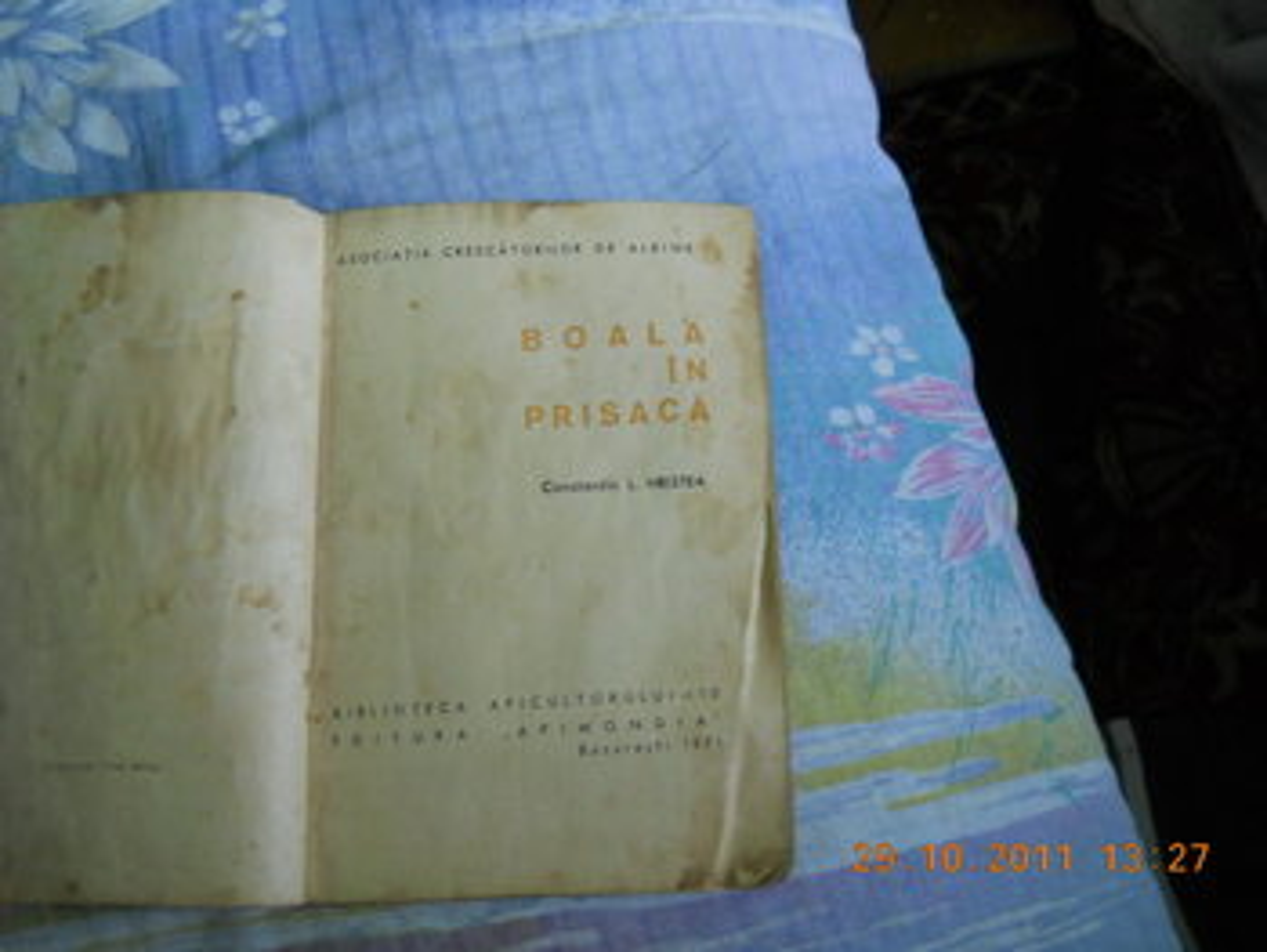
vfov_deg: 35.2
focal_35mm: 41
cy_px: 476
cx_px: 634
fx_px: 1502
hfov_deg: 45.7
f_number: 3.1
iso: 320
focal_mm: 6.72
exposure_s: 1/30
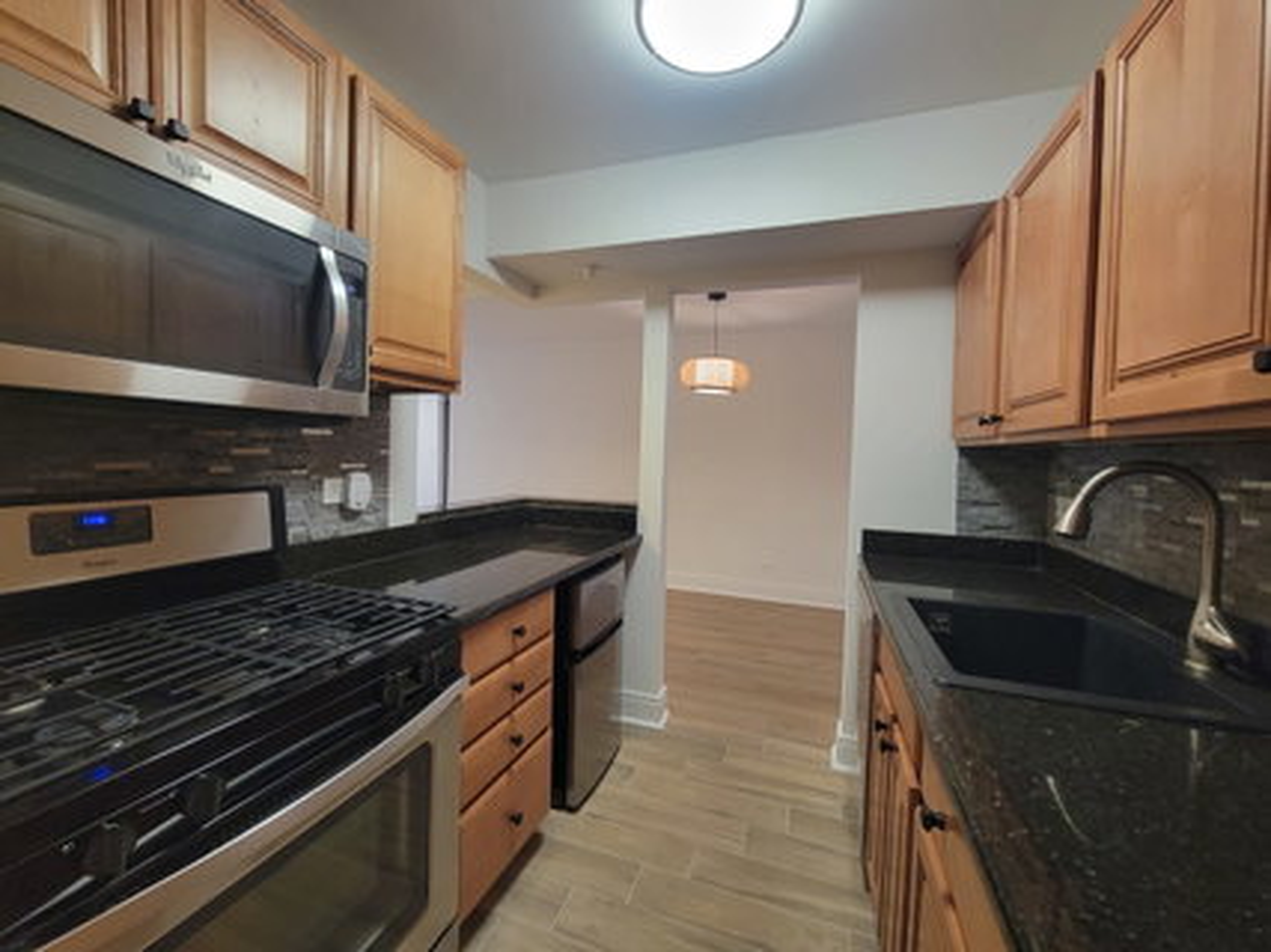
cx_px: 636
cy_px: 476
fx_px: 477
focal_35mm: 13
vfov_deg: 89.9
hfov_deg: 106.2
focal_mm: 2.2
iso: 400
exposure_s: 1/60
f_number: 2.2
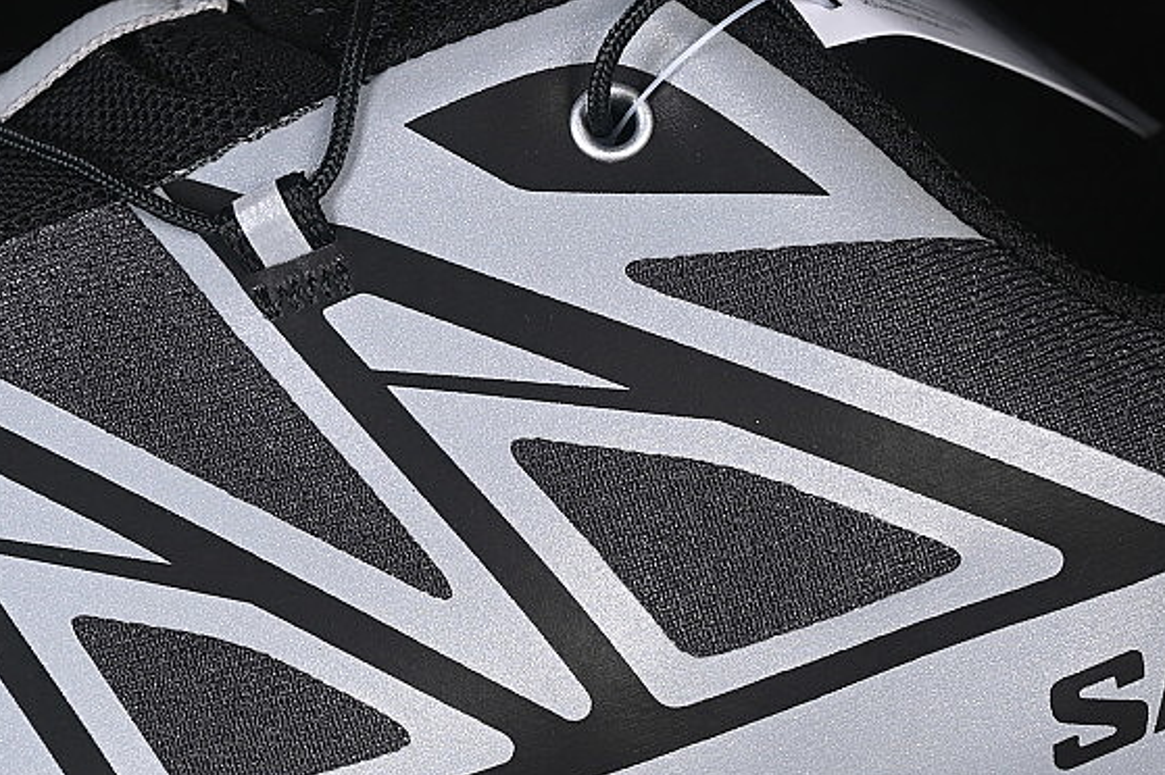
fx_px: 4689
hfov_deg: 14.1
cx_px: 413
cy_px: 581
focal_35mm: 145
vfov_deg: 9.4
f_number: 6.3
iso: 160
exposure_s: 1/60
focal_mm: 50
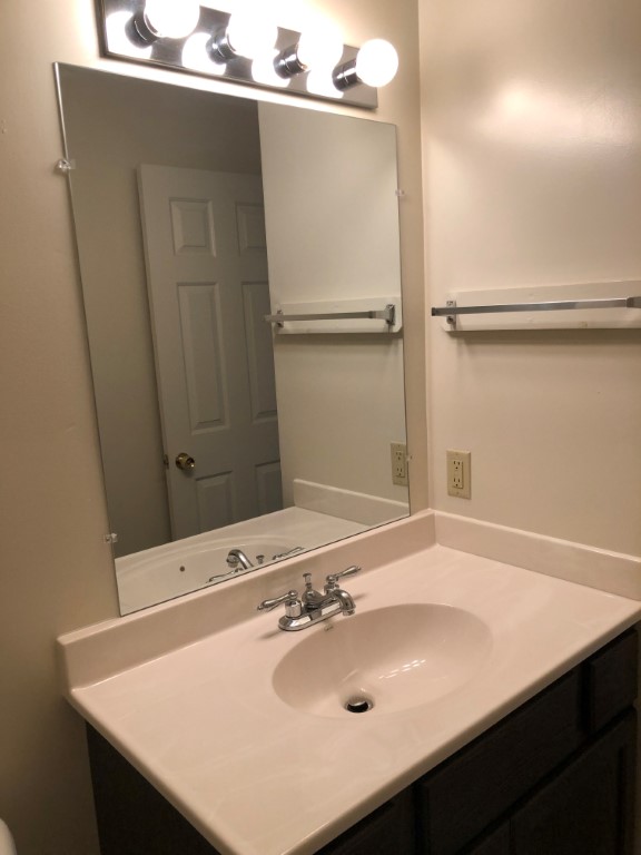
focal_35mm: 28
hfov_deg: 49.7
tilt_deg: -10.2
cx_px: 320
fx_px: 691
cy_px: 428
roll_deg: +3.4
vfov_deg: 63.4
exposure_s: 1/24
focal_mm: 4
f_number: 1.8
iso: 32
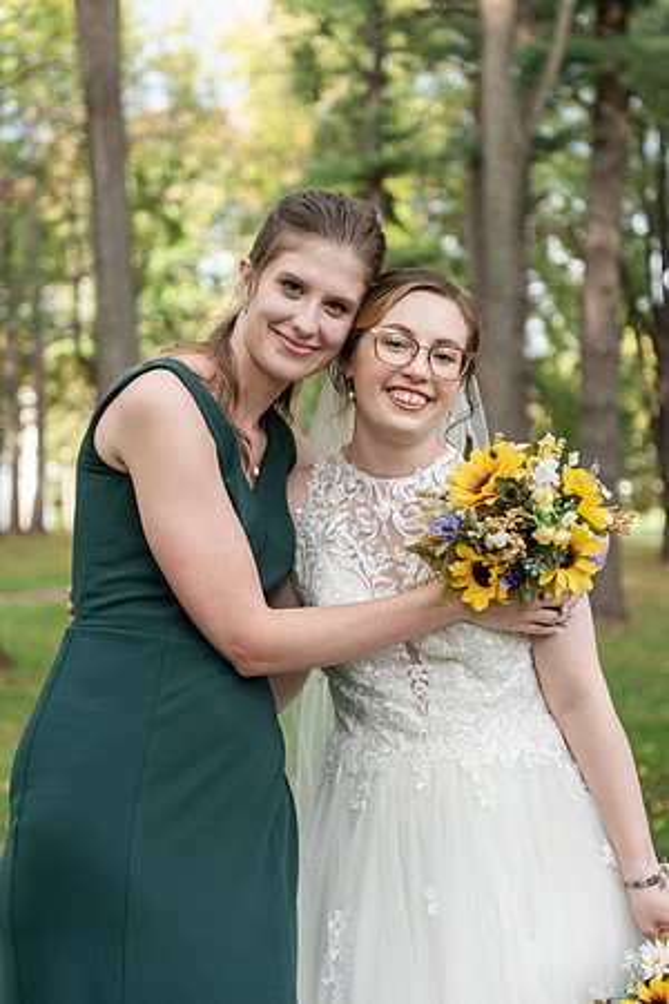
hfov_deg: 19.5
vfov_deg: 28.8
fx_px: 1951
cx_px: 334
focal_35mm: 70
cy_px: 502
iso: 320
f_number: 3.5
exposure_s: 1/500
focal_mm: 70
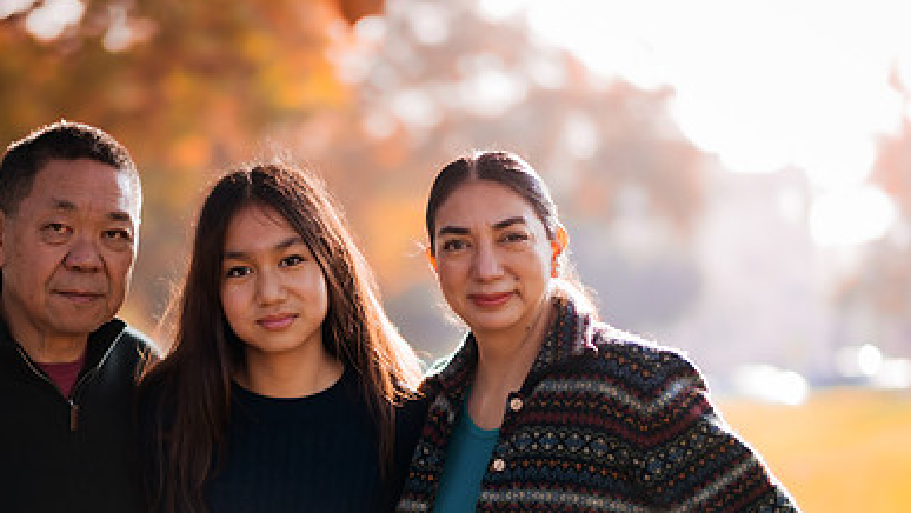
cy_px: 446
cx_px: 320
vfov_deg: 13.2
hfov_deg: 23.3
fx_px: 2199
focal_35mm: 91
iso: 80
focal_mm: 58
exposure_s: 1/800
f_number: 1.4
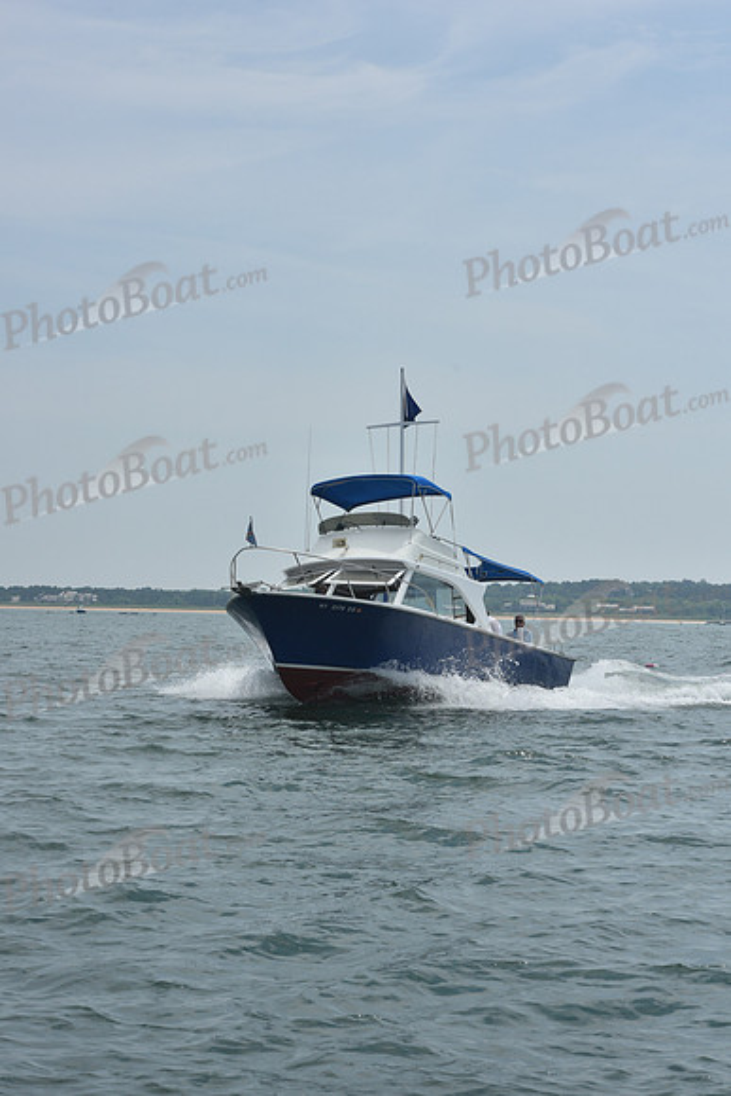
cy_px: 548
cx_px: 366
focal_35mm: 78
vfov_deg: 26.0
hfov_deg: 17.5
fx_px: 2374
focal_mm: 78
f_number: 11
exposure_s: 1/1000
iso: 250
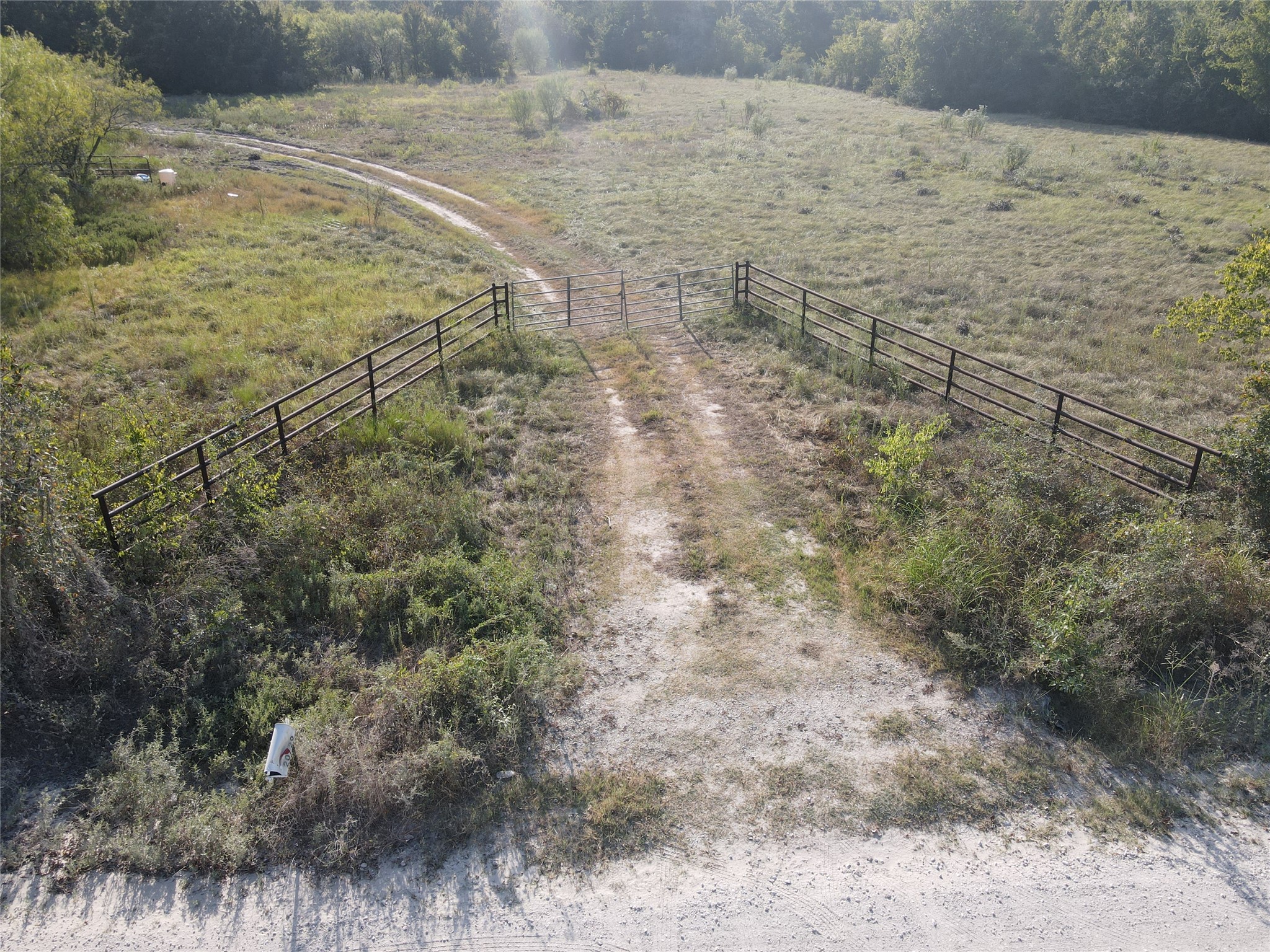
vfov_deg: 56.8
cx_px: 635
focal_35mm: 24
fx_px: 881
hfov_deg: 71.6
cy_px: 476
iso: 100
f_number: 2.8
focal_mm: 4.5
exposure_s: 1/320
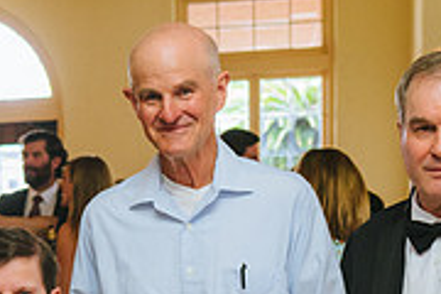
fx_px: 1384
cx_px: -20
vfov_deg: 11.7
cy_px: 423
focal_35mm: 113
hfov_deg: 17.6
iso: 1600
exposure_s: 1/160
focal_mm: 35
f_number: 4
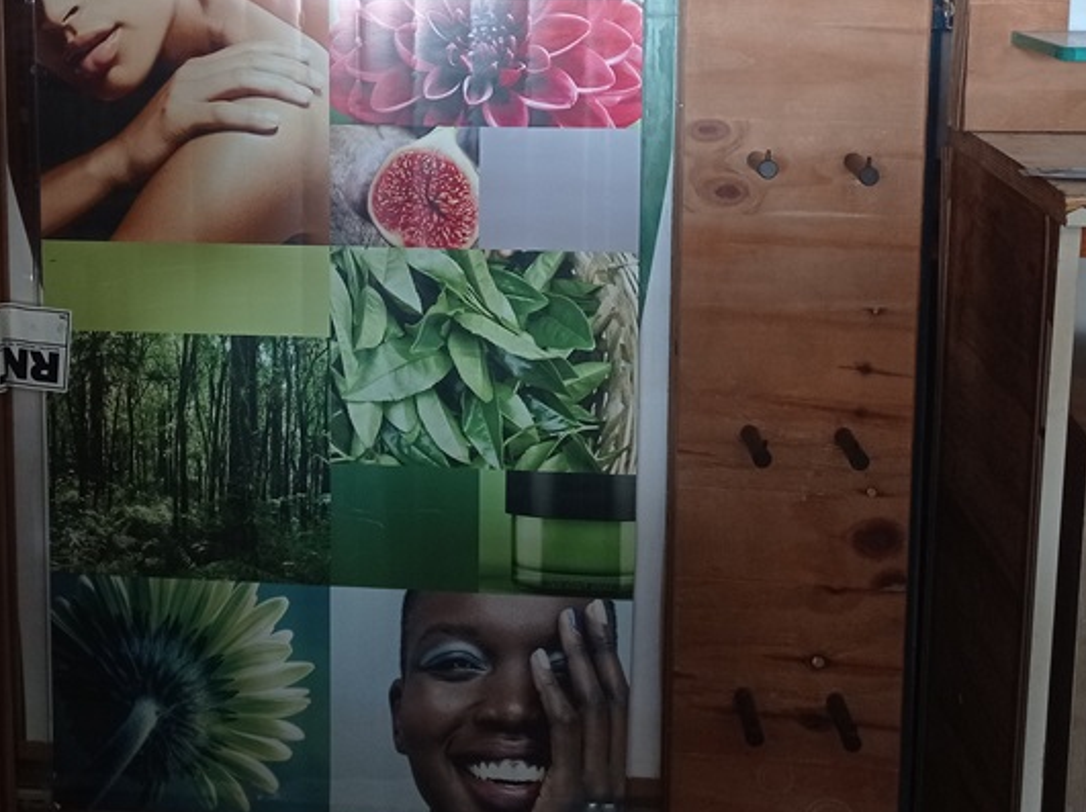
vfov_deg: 26.4
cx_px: 372
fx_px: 1692
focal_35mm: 54
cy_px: 145
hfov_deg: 35.3
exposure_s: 1/60
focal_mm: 4.7
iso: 264
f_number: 1.79
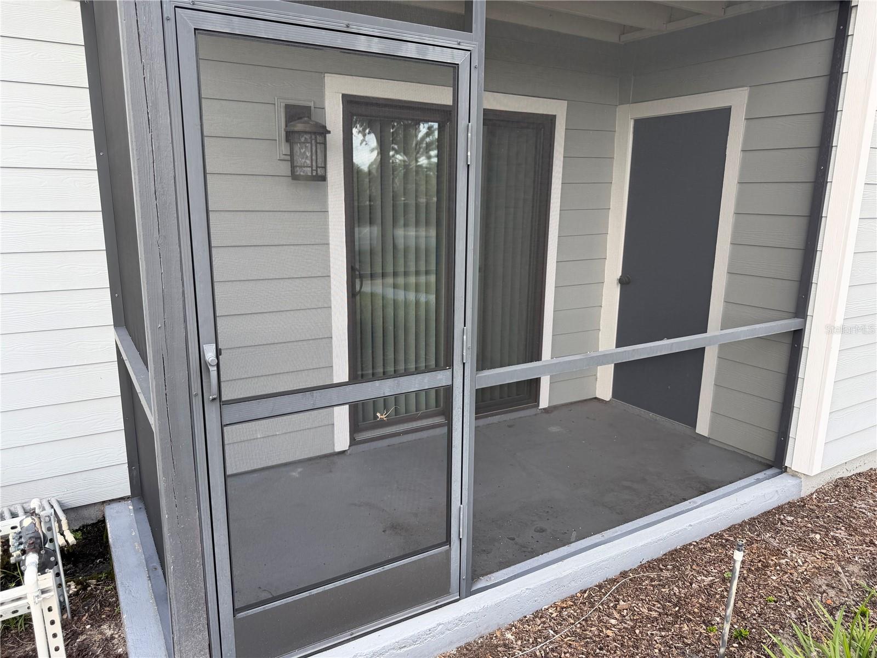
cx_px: 438
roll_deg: -0.5
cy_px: 329
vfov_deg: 56.8
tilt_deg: -11.7
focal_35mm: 24
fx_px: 608
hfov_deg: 71.6
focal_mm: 6.76
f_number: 1.78
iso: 80
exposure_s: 1/403
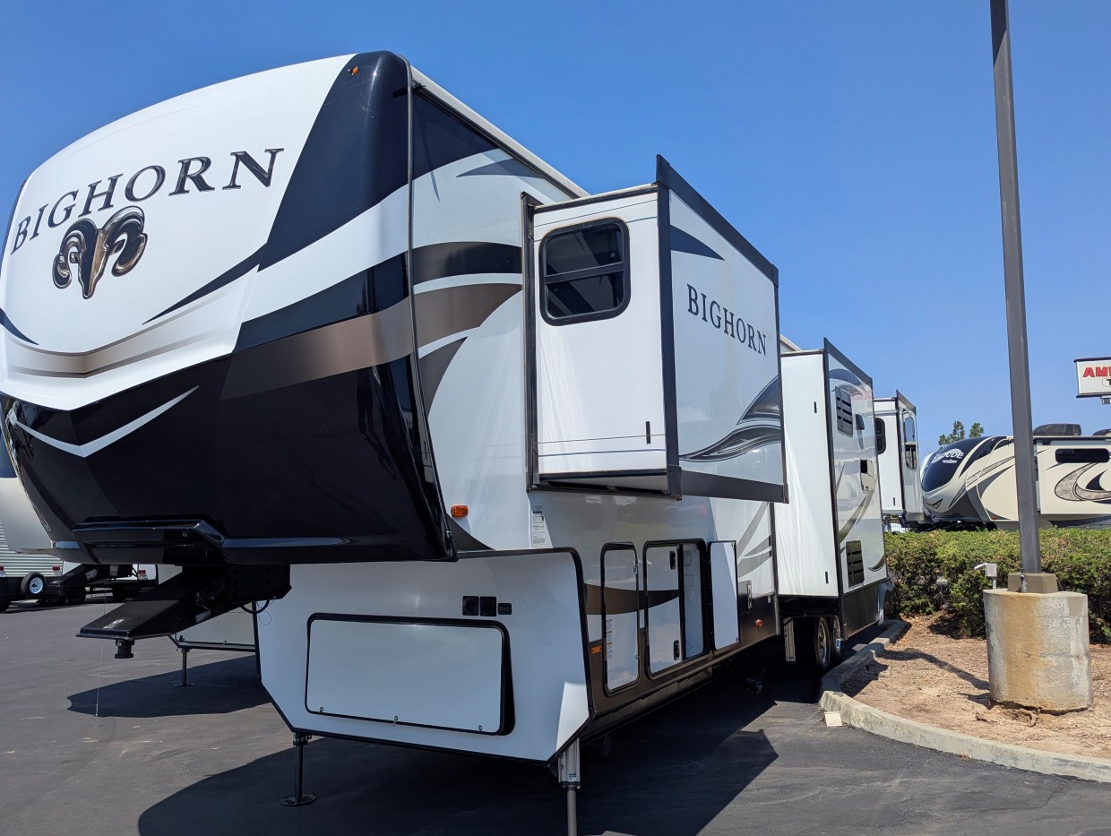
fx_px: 868
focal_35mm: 27
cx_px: 508
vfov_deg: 51.4
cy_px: 425
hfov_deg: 65.2
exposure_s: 1/3650
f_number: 1.85
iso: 47
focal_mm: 6.81
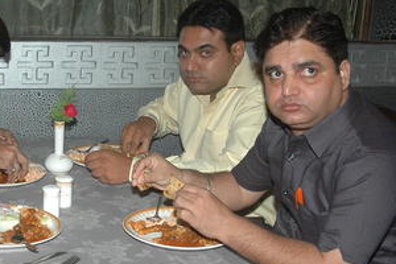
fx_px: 792
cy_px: 135
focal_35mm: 72
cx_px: 65
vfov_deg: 18.9
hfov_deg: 27.4
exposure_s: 1/125
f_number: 5.6
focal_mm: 24
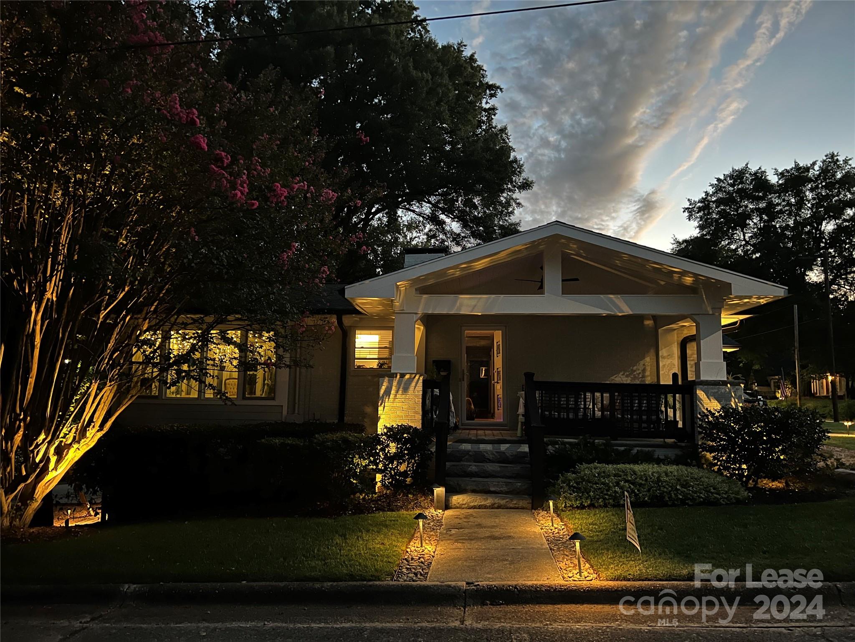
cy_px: 321
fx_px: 642
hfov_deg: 67.3
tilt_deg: +6.6
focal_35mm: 26
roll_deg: -1.6
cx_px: 428
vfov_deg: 53.1
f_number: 1.5
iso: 500
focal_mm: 5.7
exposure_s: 1/12
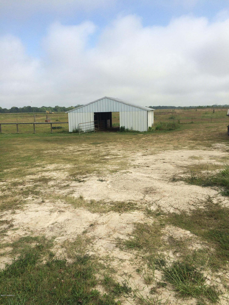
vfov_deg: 61.7
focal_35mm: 29
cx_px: 114
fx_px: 256
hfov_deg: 48.2
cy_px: 152
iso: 32
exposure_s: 1/2415
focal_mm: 4.15
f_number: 2.2
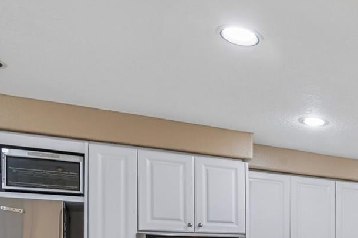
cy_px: 259
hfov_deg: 35.2
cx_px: 443
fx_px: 417
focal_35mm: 42
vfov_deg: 29.0
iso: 400
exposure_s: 1/20
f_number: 8
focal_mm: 16
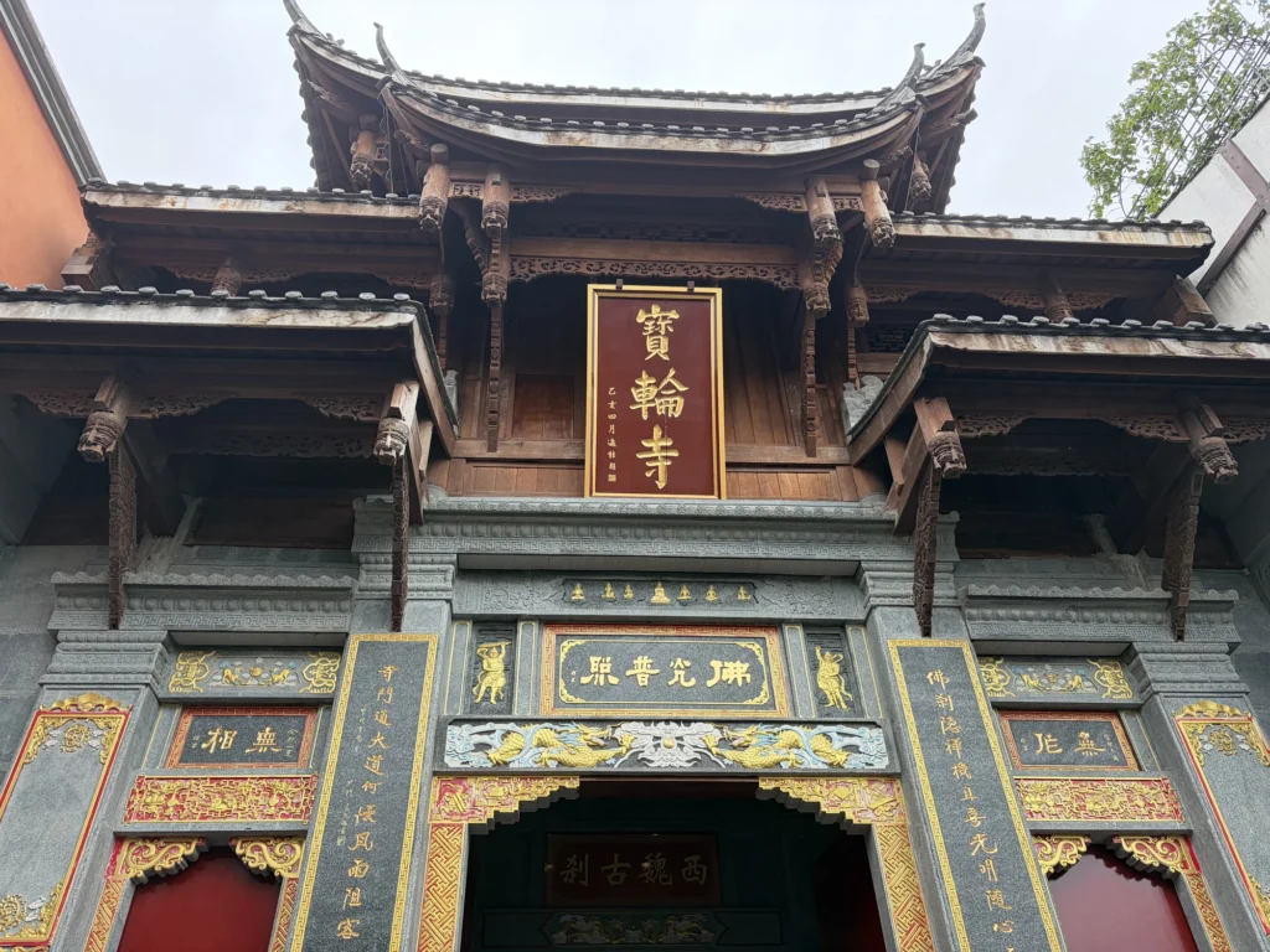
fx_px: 954
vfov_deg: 53.1
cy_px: 476
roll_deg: +1.7
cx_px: 635
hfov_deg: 67.3
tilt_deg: +42.6
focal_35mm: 26
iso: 64
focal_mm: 5.96
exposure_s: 1/336
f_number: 1.6
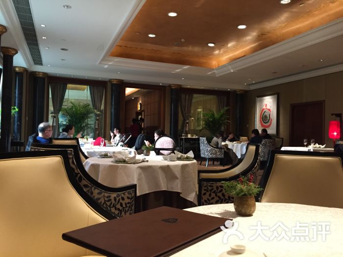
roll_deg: -1.9
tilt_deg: +1.3
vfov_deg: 48.2
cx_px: 172
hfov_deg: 61.7
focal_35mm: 29
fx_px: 287
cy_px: 128
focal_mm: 4.15
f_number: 2.2
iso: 125
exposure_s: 1/30
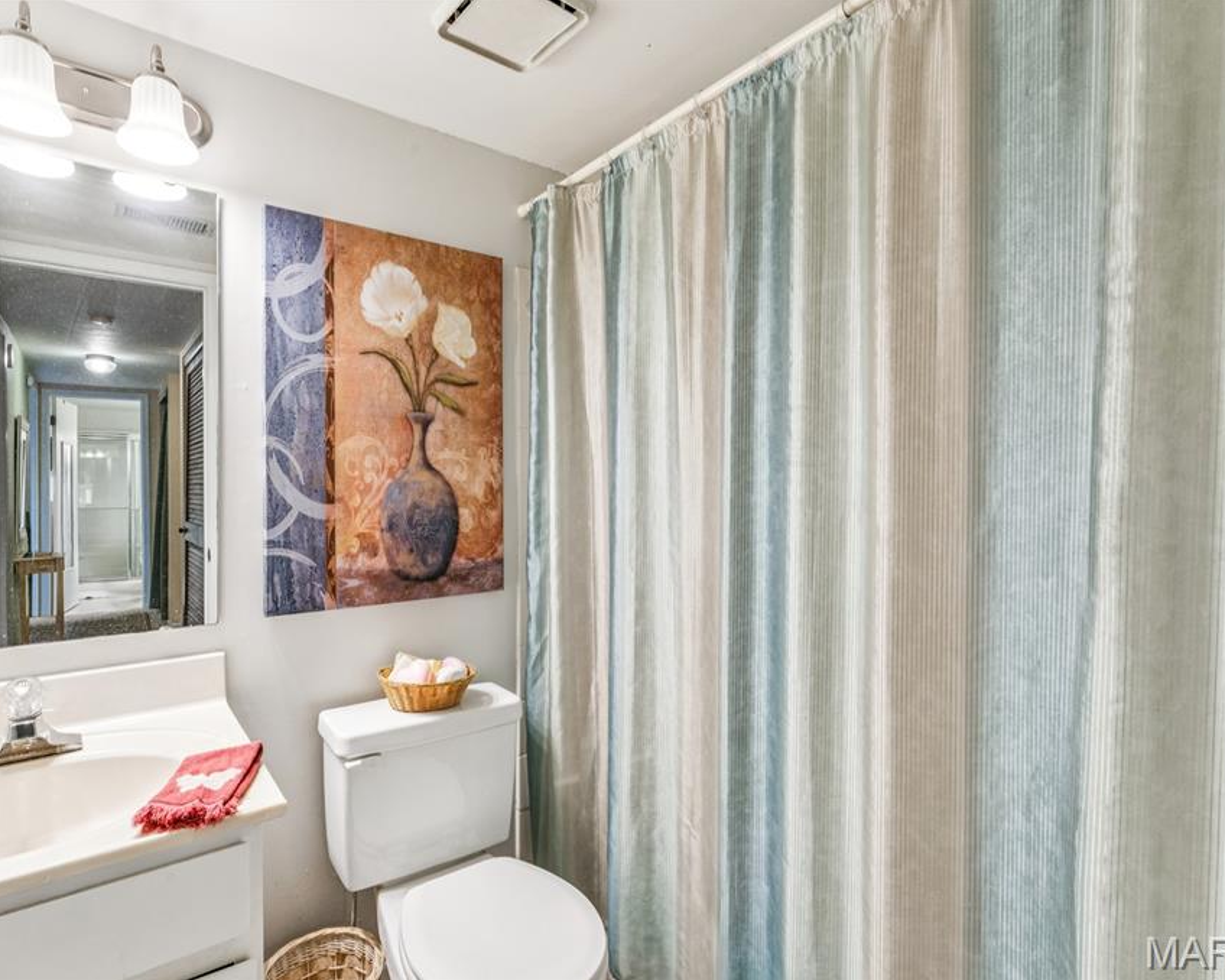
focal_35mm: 18
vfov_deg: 74.1
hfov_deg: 86.4
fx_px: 649
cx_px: 550
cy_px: 490
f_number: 13
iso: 320
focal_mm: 15.8
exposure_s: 1/4
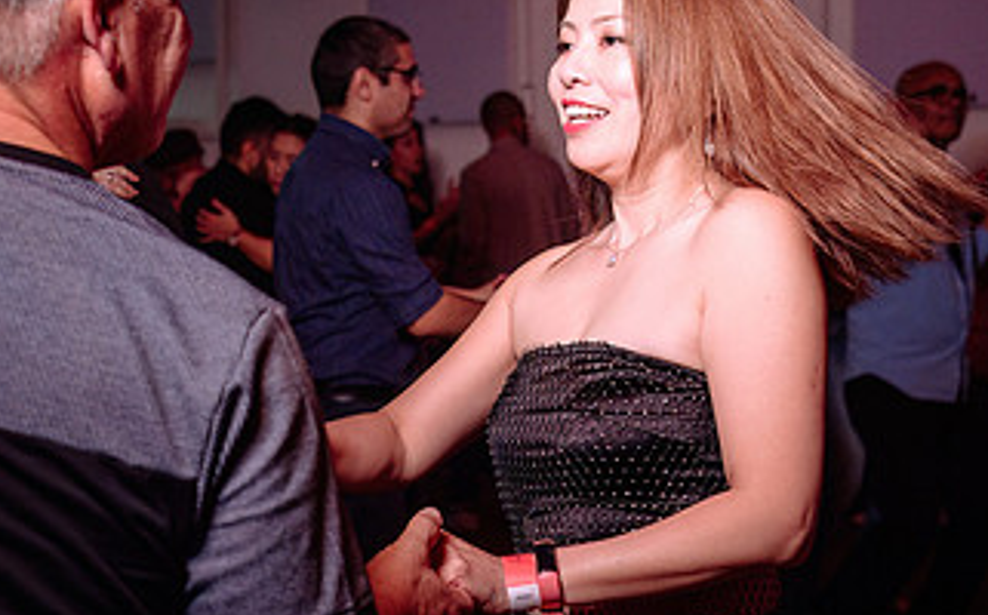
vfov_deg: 19.4
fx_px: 1802
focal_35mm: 67
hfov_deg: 30.5
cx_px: 364
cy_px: 284
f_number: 3.2
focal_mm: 32
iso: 800
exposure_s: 1/100
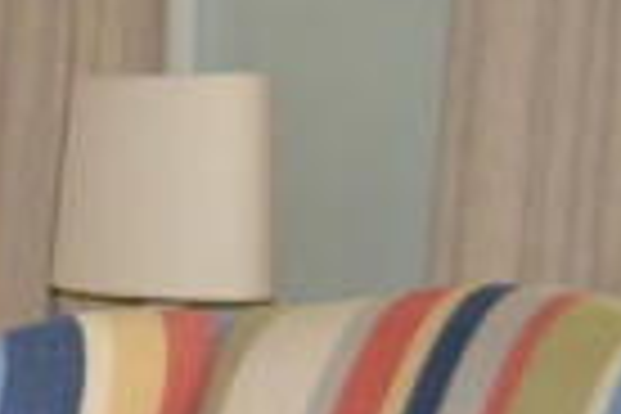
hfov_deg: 11.2
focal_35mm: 157
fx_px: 2708
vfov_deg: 8.6
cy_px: 578
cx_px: -812
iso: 2500
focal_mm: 22
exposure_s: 1/60
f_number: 3.8
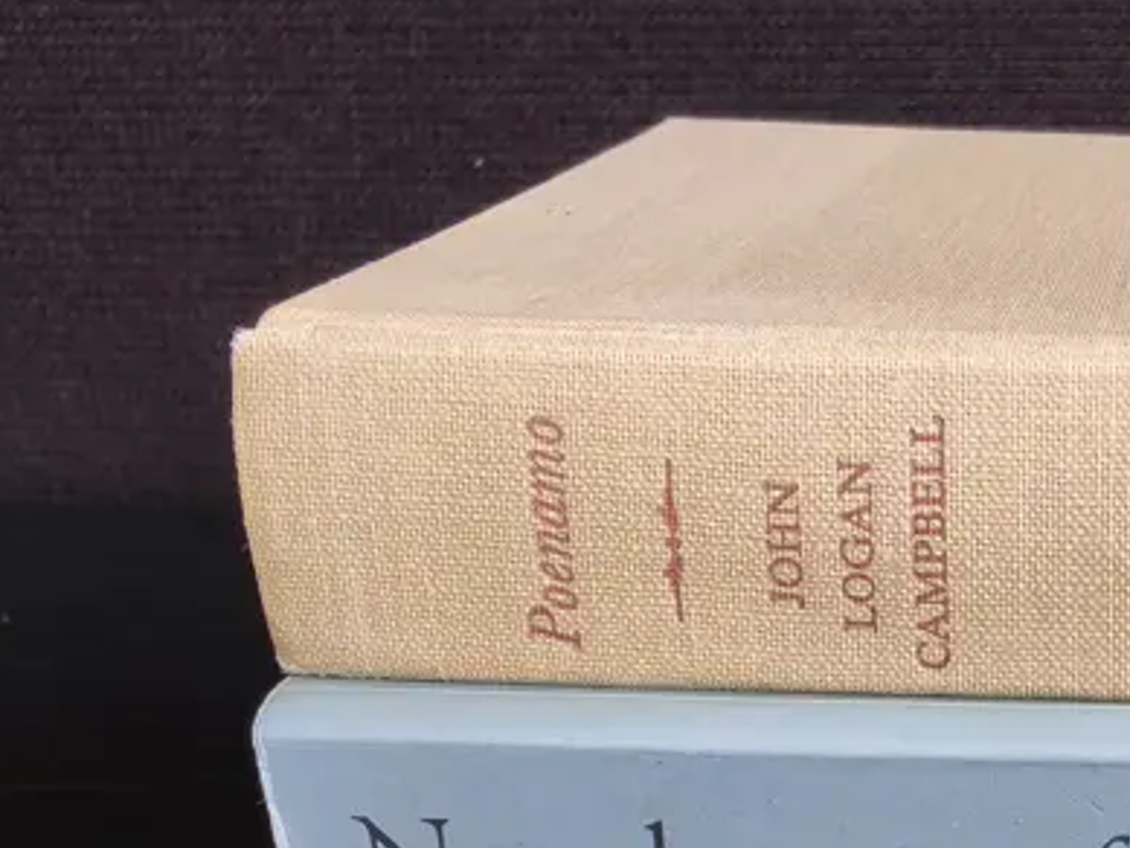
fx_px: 2318
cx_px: 1081
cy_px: 1016
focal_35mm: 71
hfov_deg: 26.2
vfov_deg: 19.5
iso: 64
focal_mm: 2.87
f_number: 2
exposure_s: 1/100
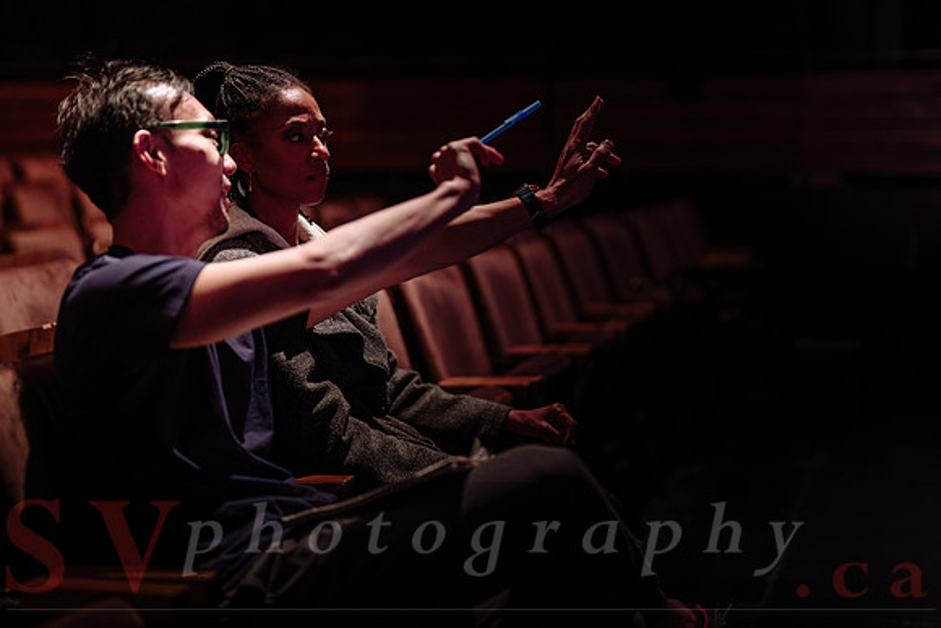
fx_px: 1505
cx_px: 470
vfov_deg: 23.5
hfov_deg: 34.7
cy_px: 266
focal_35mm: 58
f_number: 1.2
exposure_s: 1/125
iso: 1000
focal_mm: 50
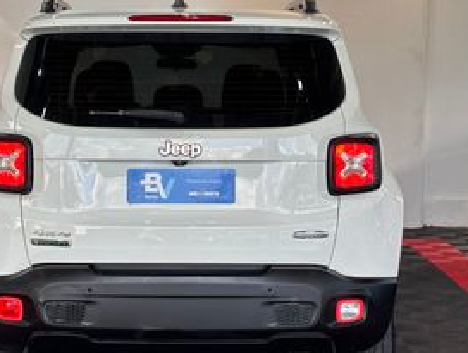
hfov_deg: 21.7
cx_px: 176
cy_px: 191
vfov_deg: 16.5
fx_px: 1219
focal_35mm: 90
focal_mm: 5.96
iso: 32
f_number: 1.6
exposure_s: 1/186
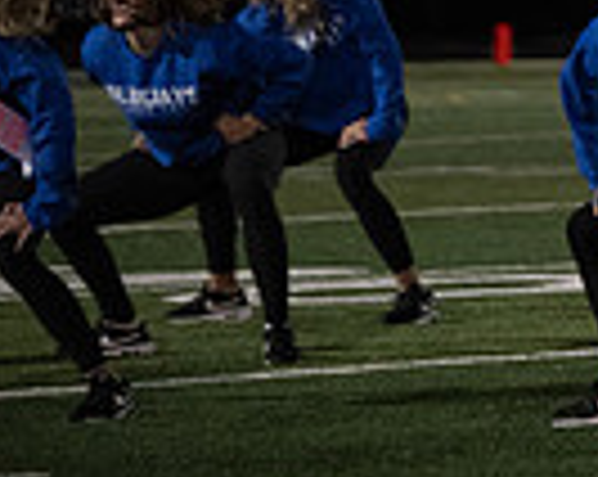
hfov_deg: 4.2
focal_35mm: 450
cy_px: -223
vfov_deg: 3.4
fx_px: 7953
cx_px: 1245
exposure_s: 1/1600
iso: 5000
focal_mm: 110
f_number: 2.8
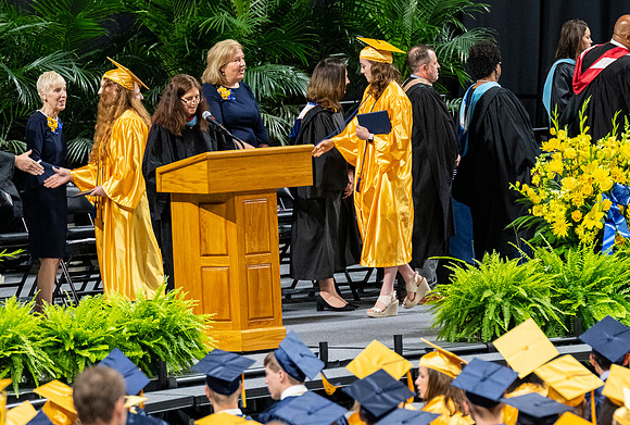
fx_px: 5924
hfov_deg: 6.1
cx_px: 394
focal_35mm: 337
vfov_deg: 4.1
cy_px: 216
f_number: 4
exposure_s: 1/200
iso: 2000
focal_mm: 190
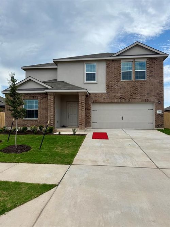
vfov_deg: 71.6
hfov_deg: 56.8
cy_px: 114
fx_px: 157
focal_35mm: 24
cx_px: 85
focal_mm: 6.76
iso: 80
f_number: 1.78
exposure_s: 1/4975
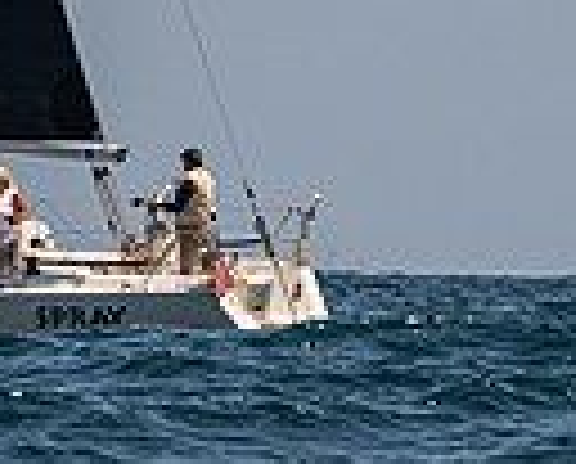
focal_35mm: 958
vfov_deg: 1.6
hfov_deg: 2.0
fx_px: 16369
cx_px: -192
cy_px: -50
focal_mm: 165
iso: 400
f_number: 8
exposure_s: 1/2000
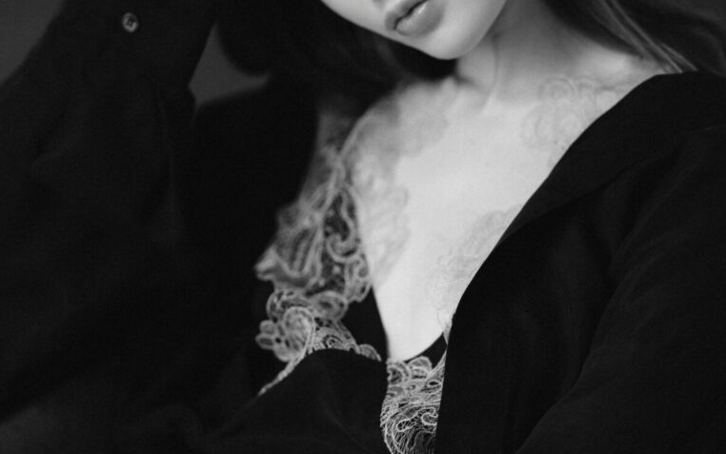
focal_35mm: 124
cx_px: 365
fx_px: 2453
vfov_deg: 10.5
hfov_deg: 16.8
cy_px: 113
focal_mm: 110
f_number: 2
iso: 320
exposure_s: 1/200
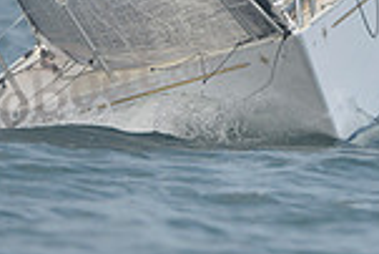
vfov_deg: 1.5
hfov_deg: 2.2
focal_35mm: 919
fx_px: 9684
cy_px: -69
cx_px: 356
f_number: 4.5
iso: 200
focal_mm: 240
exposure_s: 1/1600
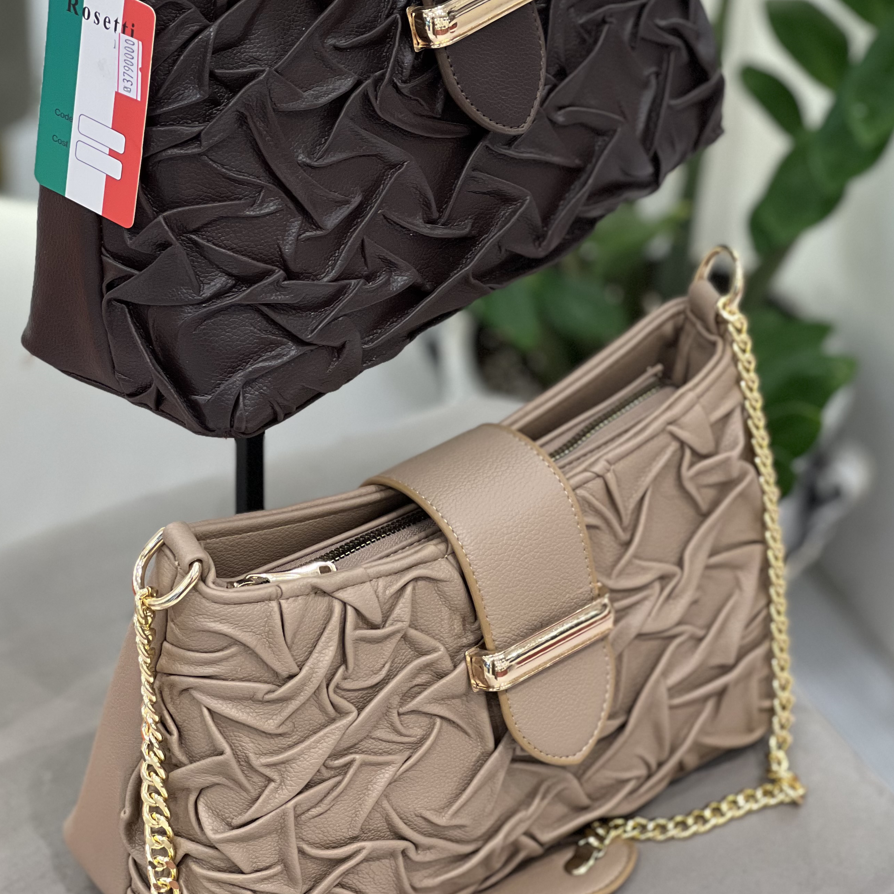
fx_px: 3097
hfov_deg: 16.4
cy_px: 356
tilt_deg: -36.4
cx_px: 425
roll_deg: -1.0
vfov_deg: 16.4
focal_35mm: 106
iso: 200
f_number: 2.8
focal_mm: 9
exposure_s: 1/100
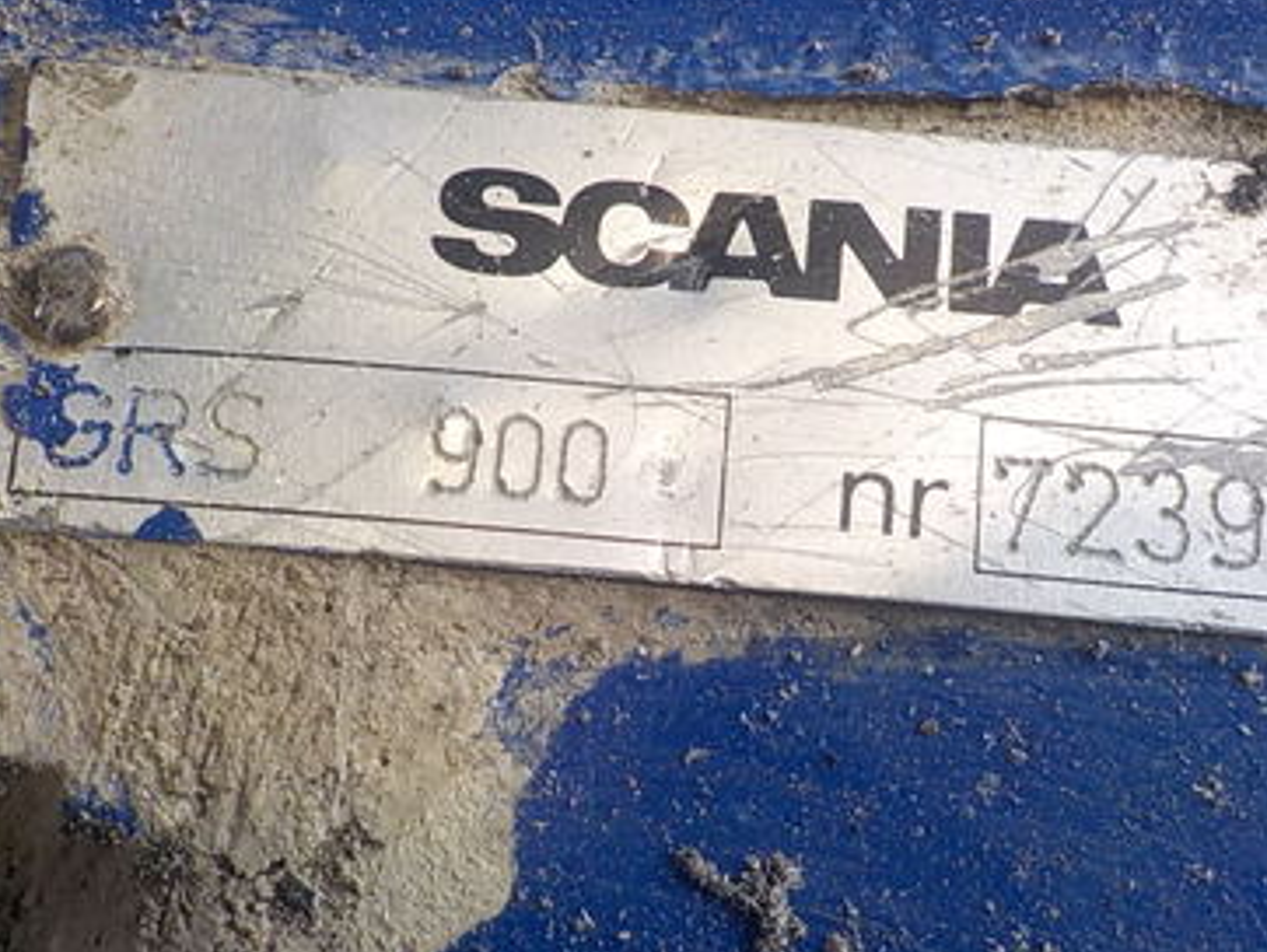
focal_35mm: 53
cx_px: 612
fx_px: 1941
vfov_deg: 27.5
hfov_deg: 36.1
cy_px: 539
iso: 125
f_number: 3.3
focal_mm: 4.1
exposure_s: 1/80
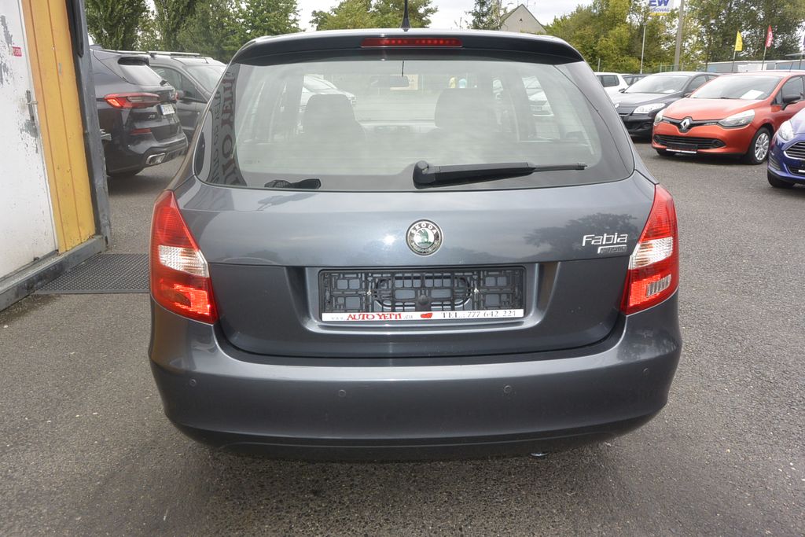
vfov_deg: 46.4
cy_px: 268
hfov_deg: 65.5
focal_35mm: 28
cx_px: 402
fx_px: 626
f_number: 5
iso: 160
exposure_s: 1/250
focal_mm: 10.7
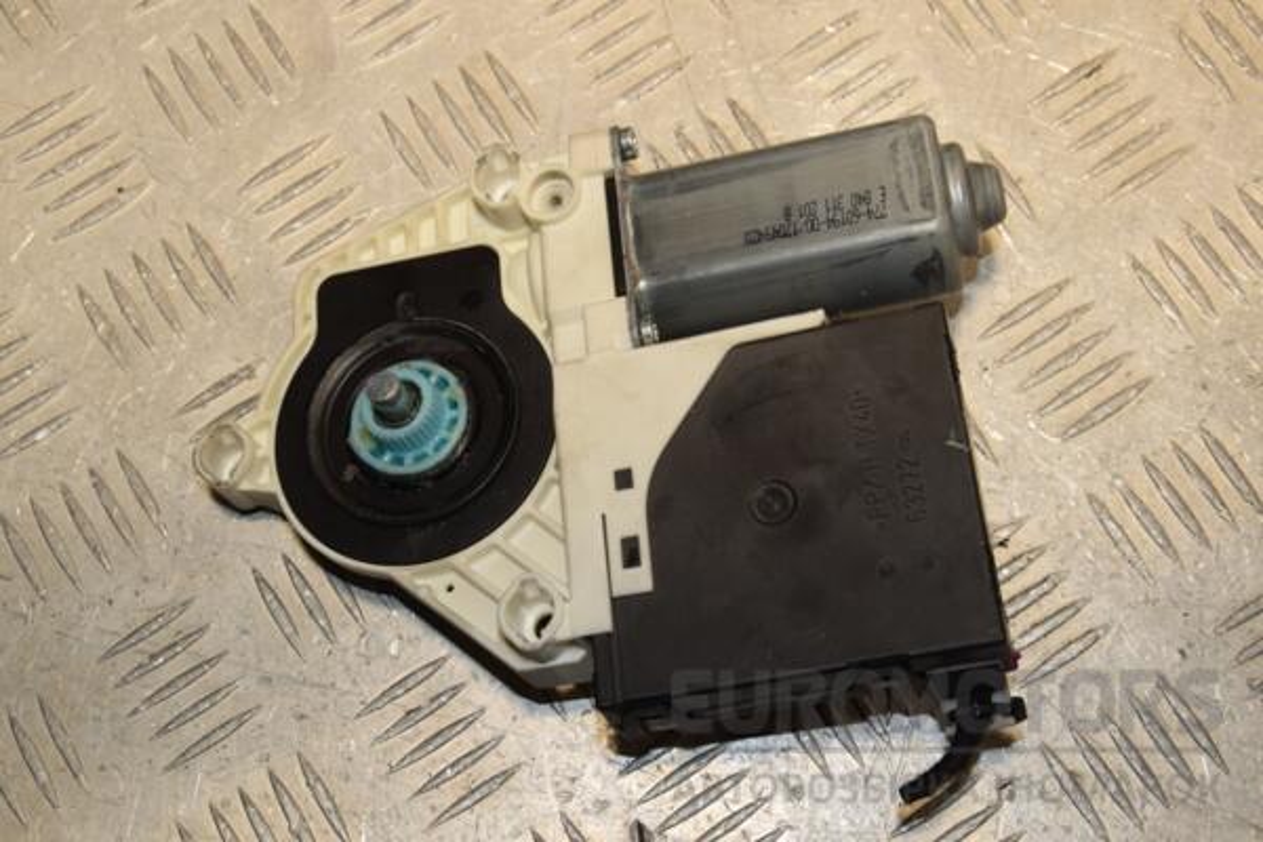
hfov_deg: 33.4
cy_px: 421
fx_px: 2105
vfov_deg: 22.6
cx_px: 632
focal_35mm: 60
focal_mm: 40
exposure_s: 1/200
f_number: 8
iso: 800
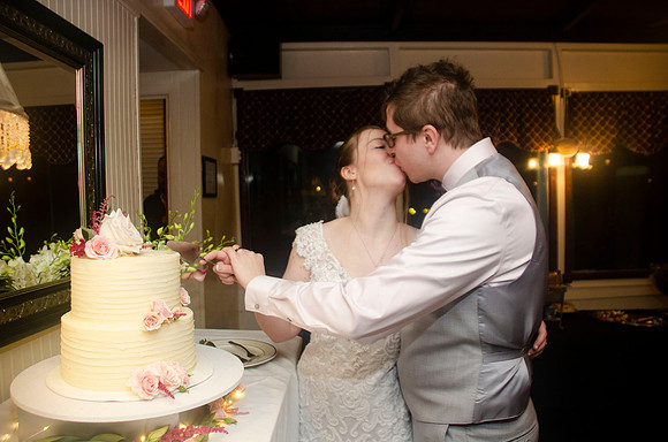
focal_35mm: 27
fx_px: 500
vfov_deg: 47.7
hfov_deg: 67.5
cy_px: 221
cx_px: 334
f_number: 3.5
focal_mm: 18
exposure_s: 1/60
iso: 400
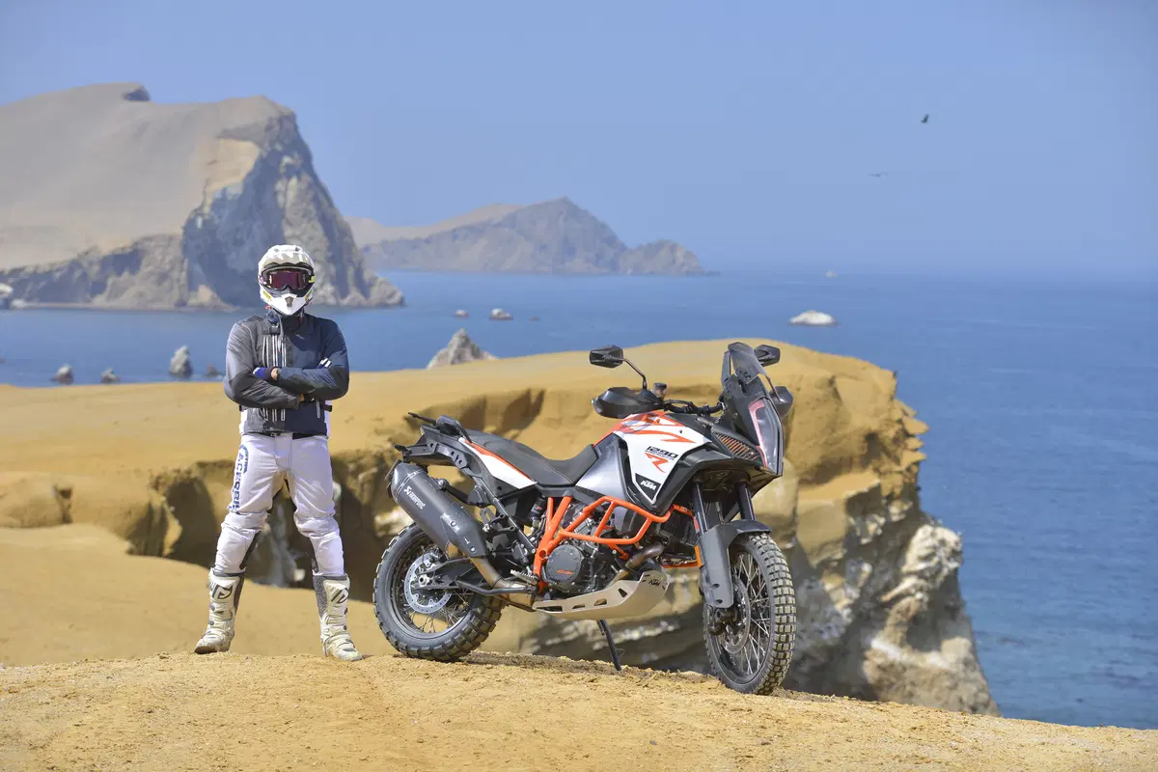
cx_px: 579
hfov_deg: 18.3
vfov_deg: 12.2
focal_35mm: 112
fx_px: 3602
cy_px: 386
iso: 200
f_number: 5
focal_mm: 112
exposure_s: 1/1600
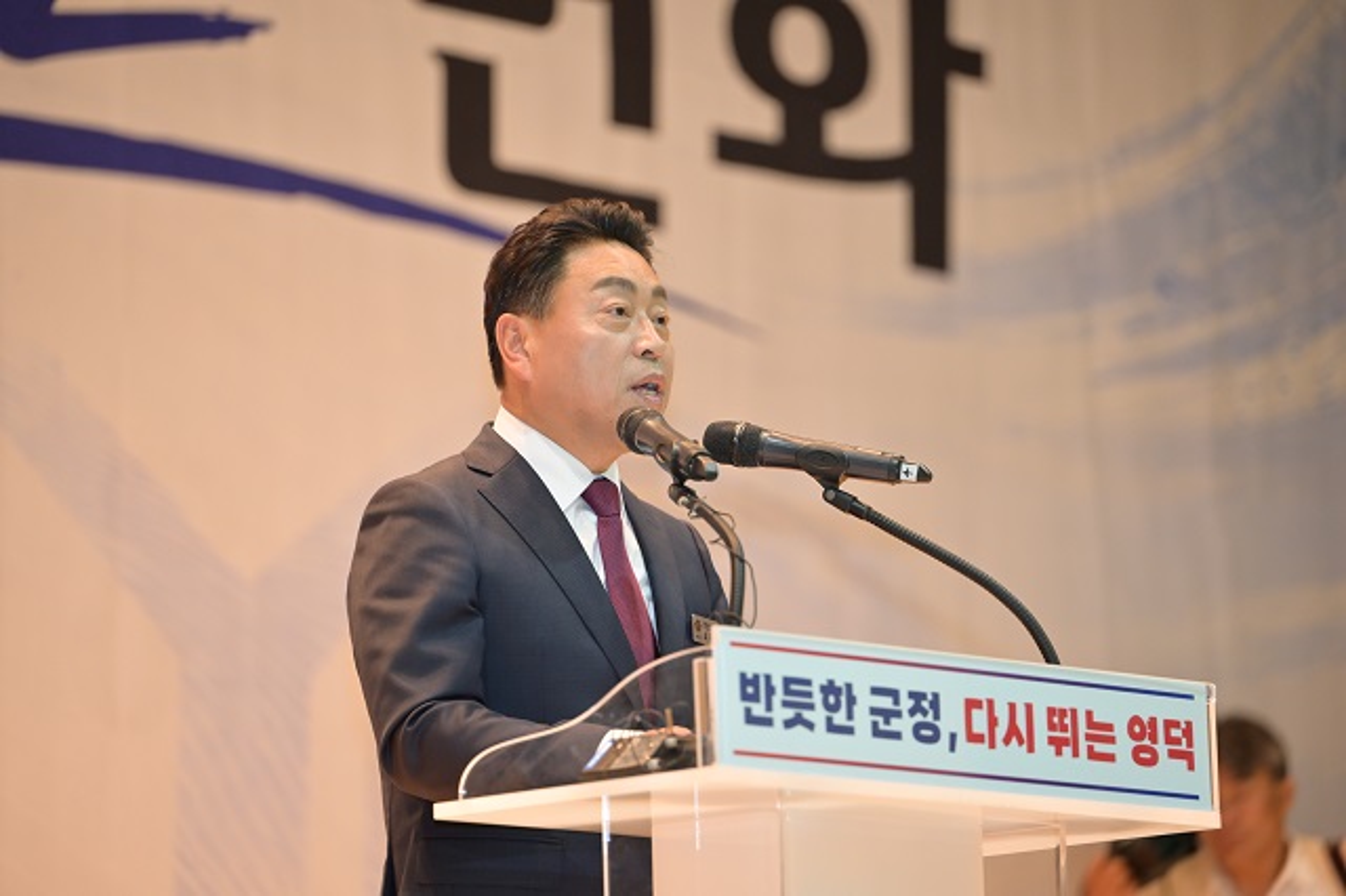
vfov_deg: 8.3
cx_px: 673
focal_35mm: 165
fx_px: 6166
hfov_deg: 12.5
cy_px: 448
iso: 1250
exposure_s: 1/250
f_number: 2.8
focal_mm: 165
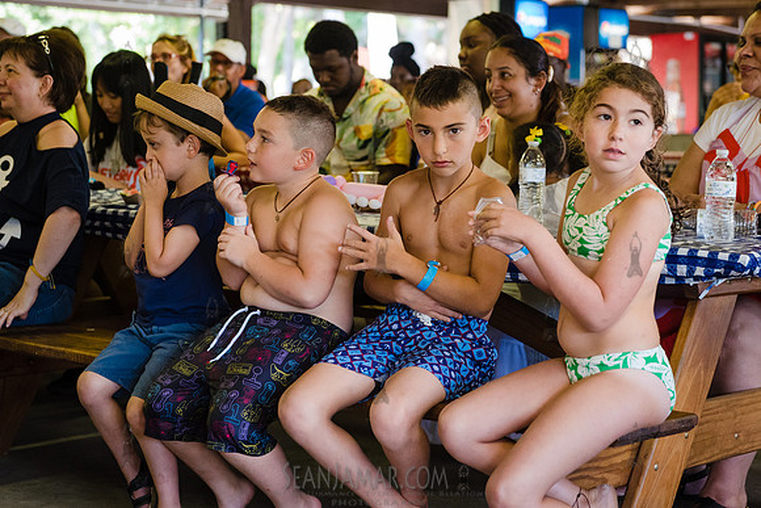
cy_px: 216
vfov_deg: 16.8
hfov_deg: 25.0
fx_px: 1718
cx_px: 403
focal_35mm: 81
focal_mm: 66
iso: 2000
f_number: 4
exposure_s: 1/250
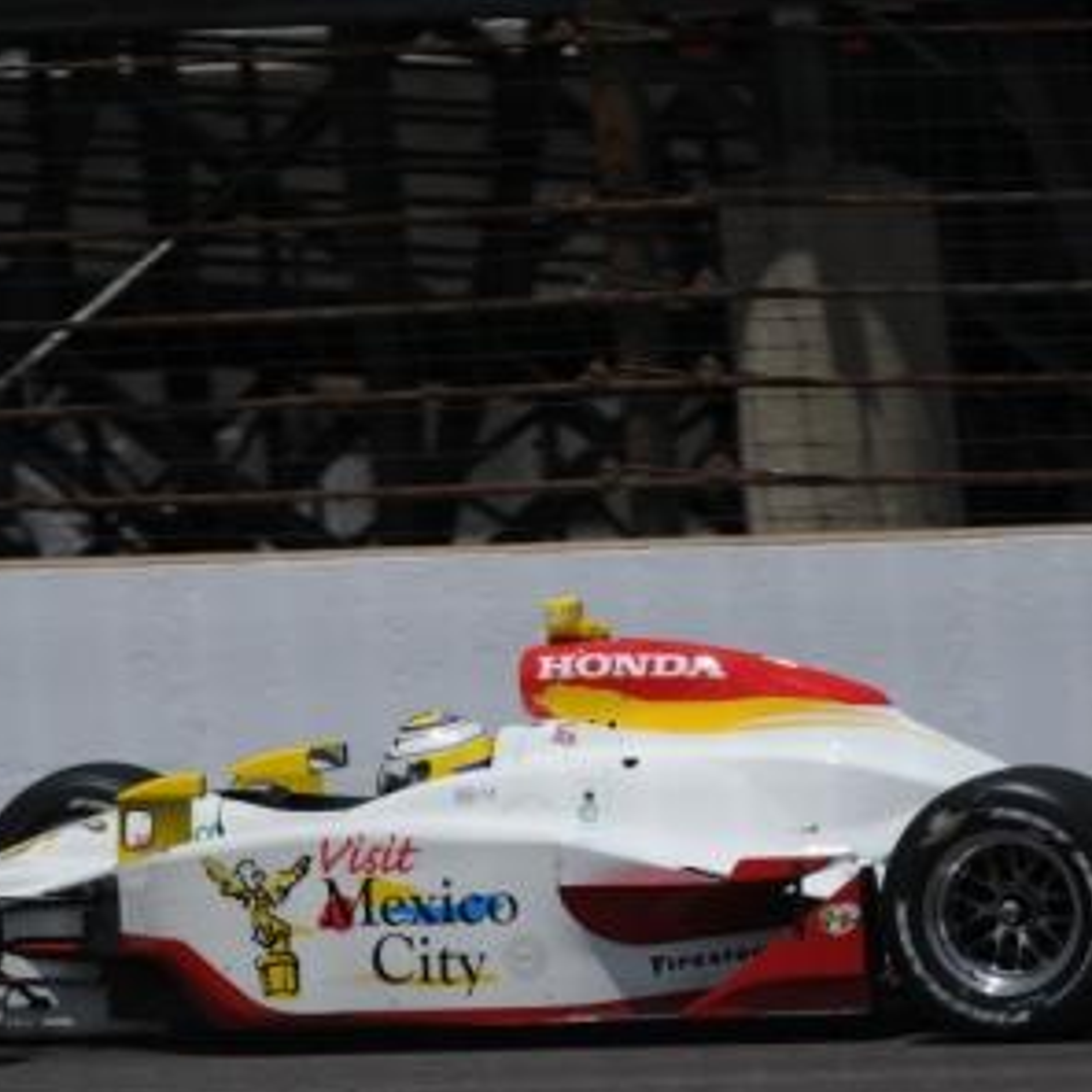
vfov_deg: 2.5
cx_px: 472
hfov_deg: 2.5
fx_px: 24805
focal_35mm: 695
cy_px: 546
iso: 200
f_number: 6
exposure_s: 1/2500
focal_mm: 360
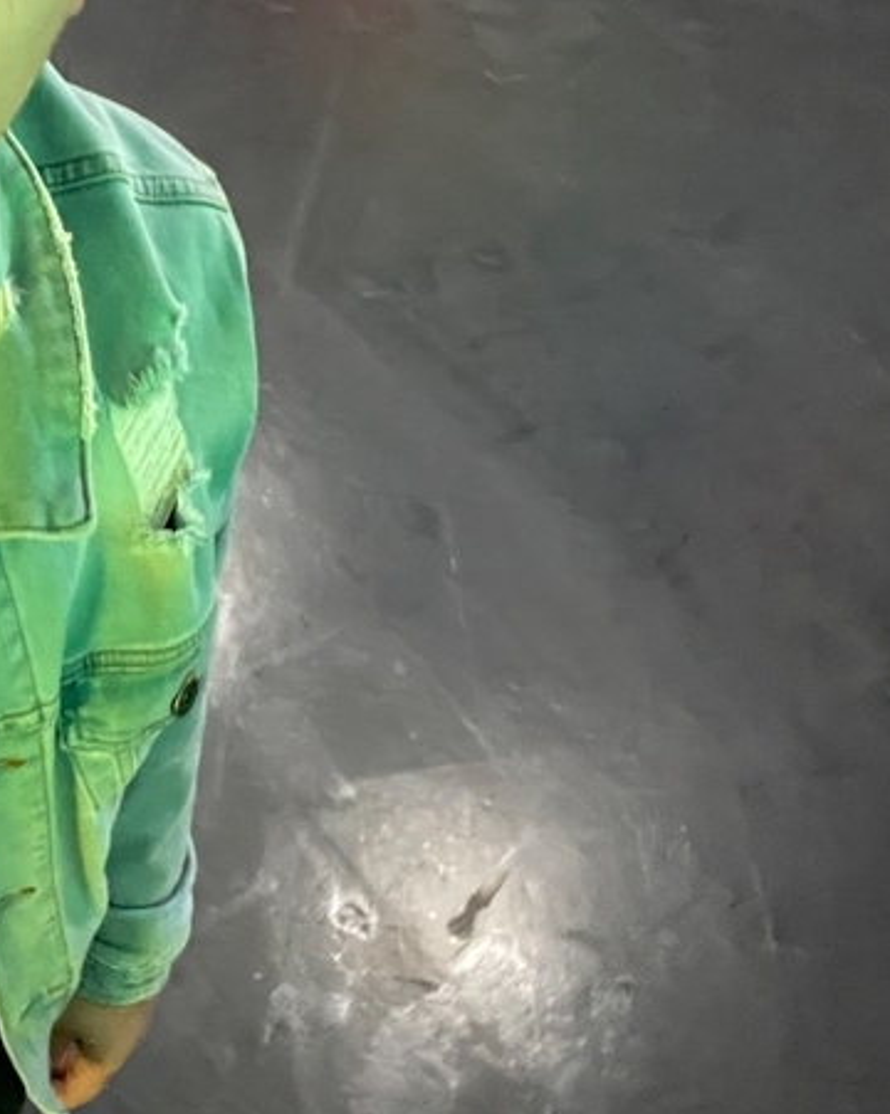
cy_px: 459
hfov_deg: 27.5
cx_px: 7
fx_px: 1714
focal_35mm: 52
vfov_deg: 35.9
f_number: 2.2
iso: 640
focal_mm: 2.71
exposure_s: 1/22
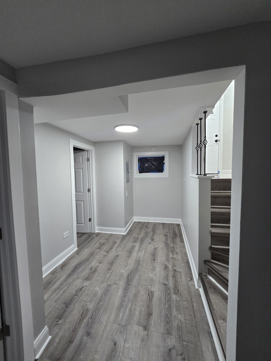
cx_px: 136
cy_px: 180
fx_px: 136
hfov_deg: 89.9
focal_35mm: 13
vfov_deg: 106.2
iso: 250
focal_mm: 2.2
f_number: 2.2
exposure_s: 1/60
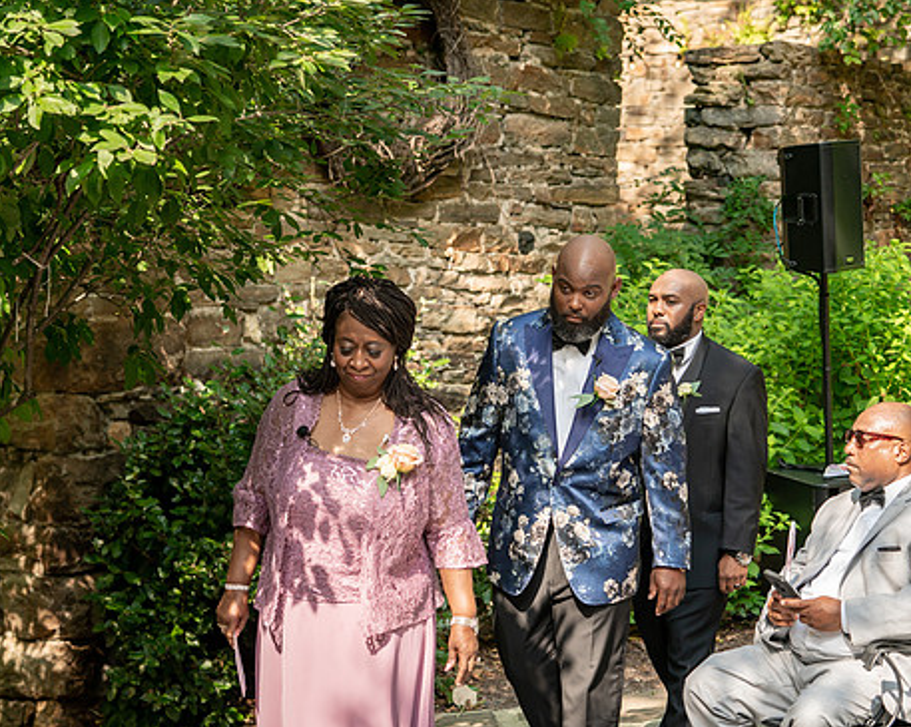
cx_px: 538
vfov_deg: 17.6
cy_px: 369
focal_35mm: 87
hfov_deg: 22.0
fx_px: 2344
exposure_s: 1/250
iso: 200
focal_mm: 73
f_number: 4
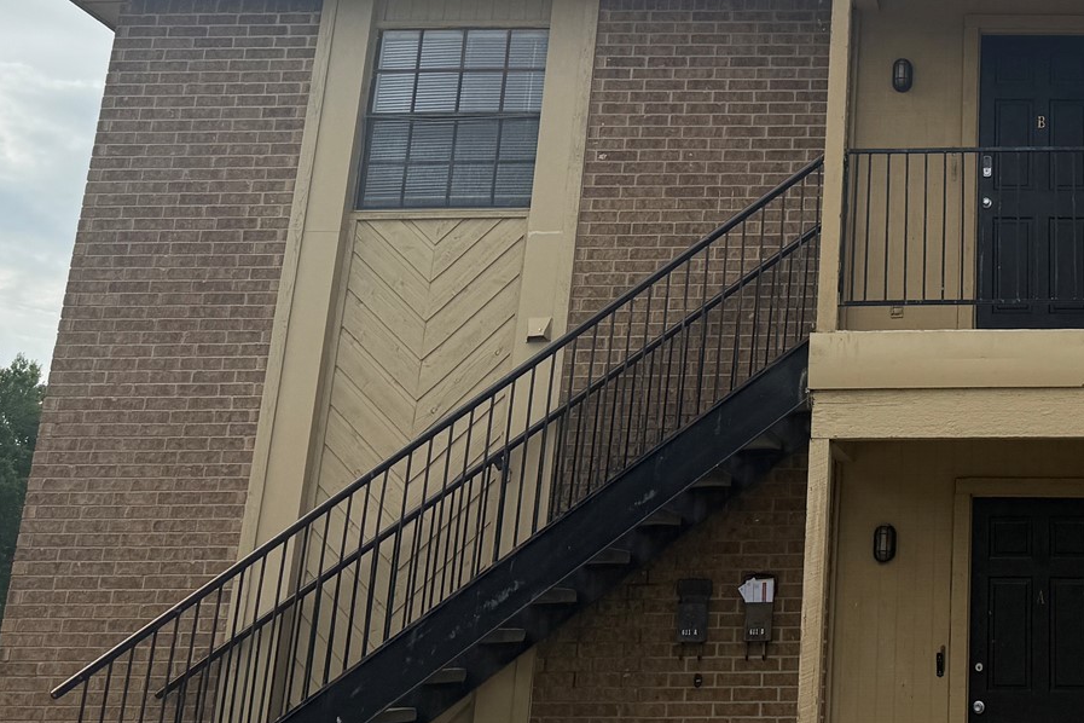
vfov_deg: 23.0
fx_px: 1716
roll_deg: +2.0
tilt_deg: +21.0
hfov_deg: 32.9
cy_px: 39
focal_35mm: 57
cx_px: 1021
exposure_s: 1/4167
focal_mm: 6.76
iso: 80
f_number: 1.78
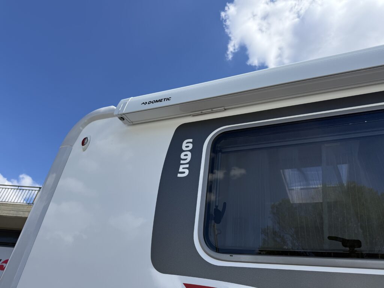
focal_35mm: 24
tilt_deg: +36.4
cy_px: 144
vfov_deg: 56.8
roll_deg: -7.0
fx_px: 266
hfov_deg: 71.6
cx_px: 192
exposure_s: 1/4975
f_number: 1.78
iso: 100
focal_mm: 6.76
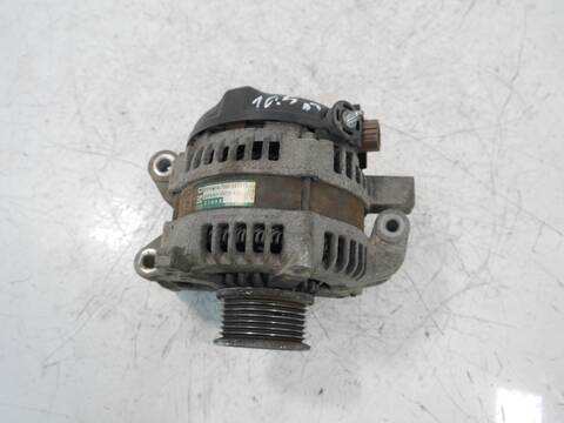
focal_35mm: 28
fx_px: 456
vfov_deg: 49.7
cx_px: 282
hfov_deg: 63.4
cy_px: 212
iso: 800
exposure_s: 1/125
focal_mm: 14
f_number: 3.5
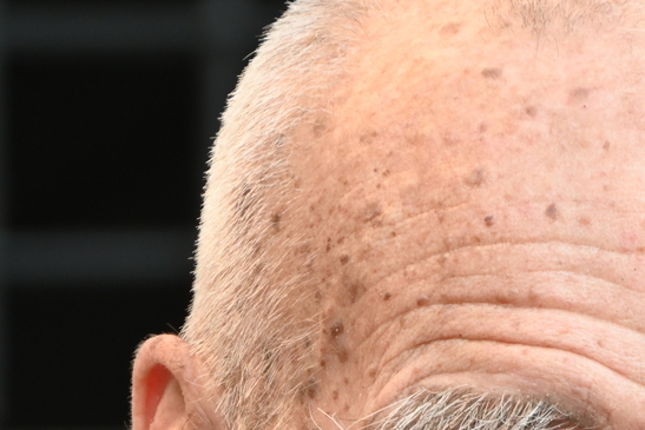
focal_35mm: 494
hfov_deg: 4.2
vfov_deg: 2.8
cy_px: 532
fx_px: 8860
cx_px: 651
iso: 640
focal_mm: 115
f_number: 6
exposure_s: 1/125
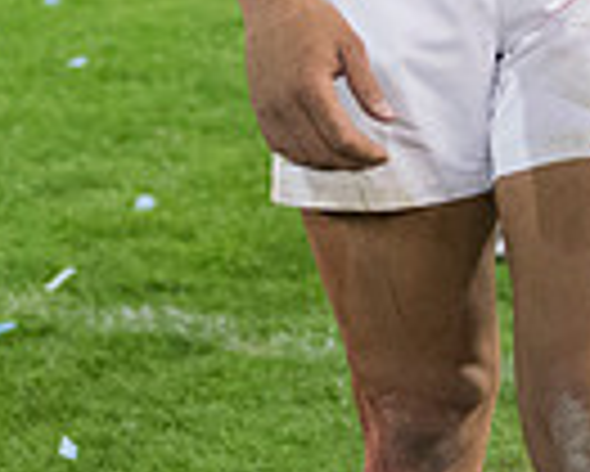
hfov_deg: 8.4
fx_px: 4002
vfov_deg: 6.6
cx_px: 90
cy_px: -362
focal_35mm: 229
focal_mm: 55
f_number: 2.8
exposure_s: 1/1250
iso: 4500
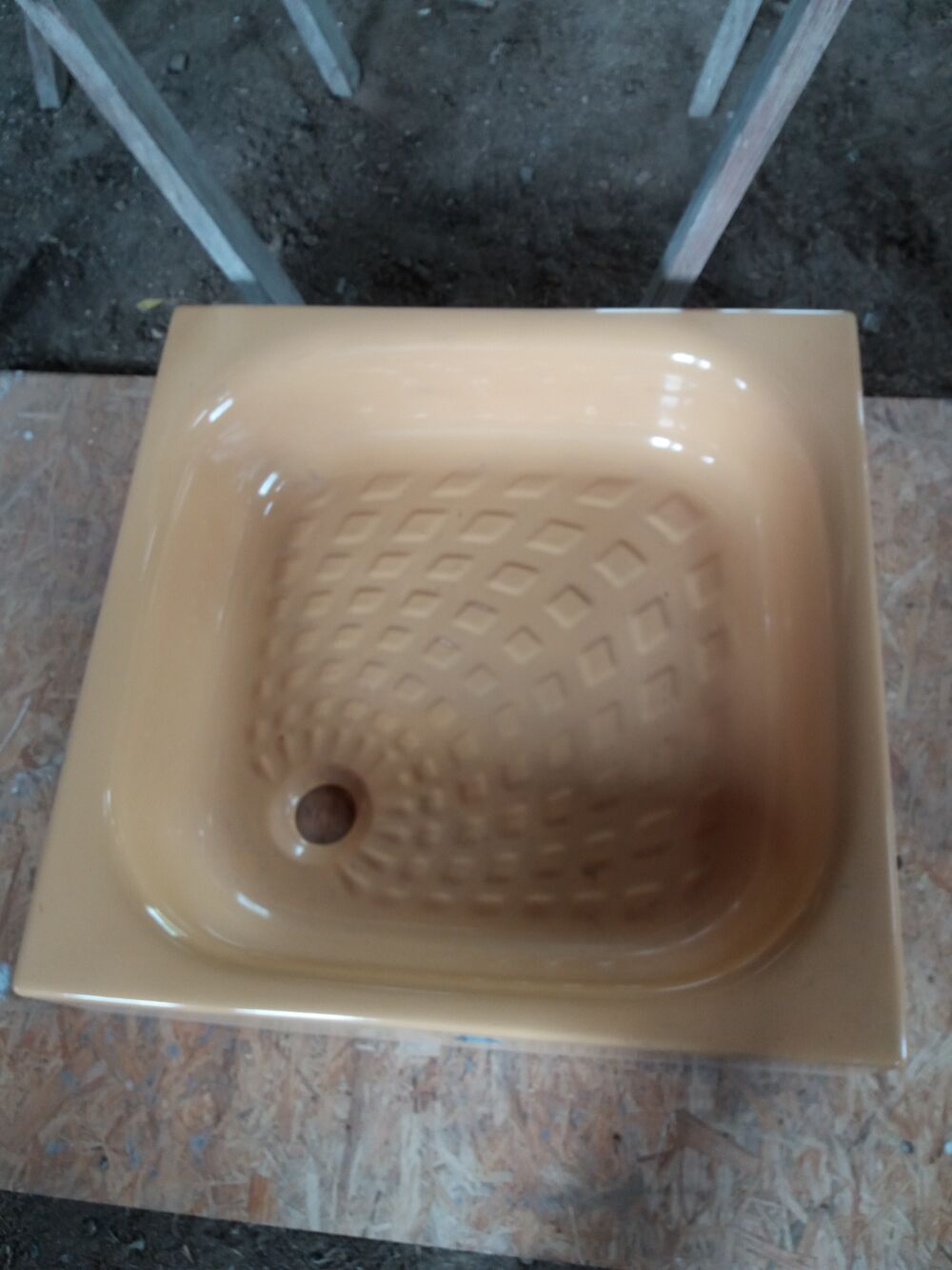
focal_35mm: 28
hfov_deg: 49.8
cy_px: 635
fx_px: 1027
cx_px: 476
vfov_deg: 63.4
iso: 80
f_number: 1.9
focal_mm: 3.7
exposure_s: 1/33
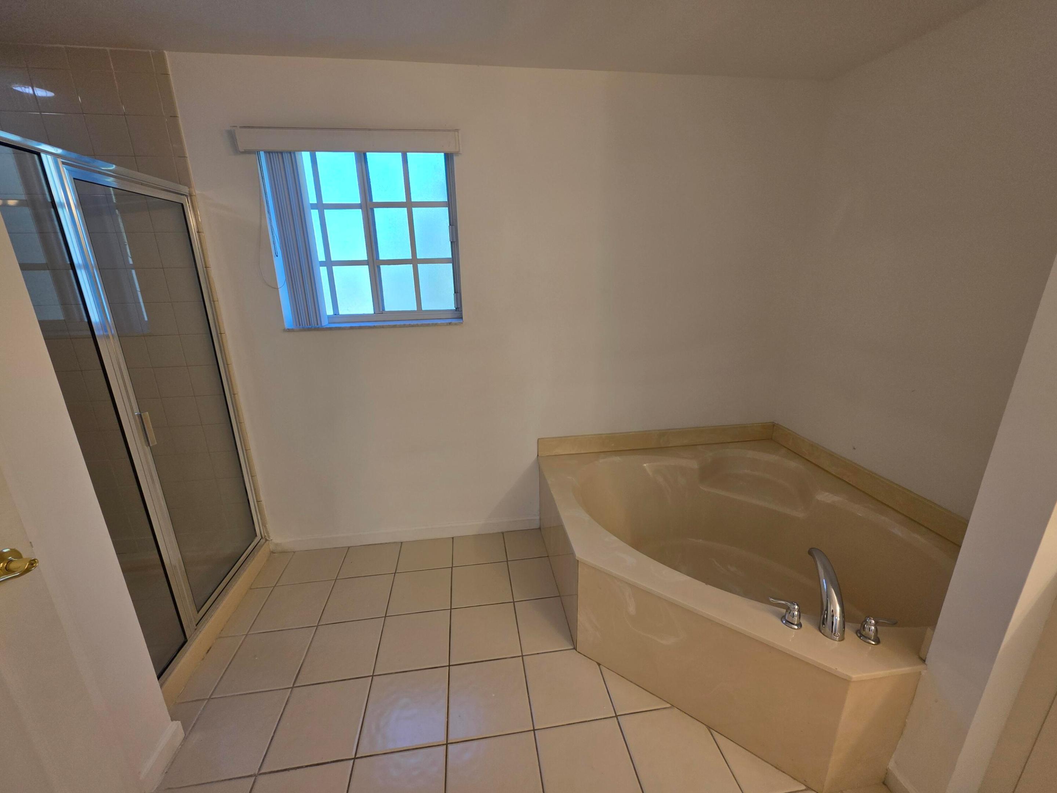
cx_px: 528
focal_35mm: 13
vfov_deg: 89.9
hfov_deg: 106.2
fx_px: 397
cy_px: 396
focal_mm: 2.2
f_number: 1.9
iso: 64
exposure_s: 1/120
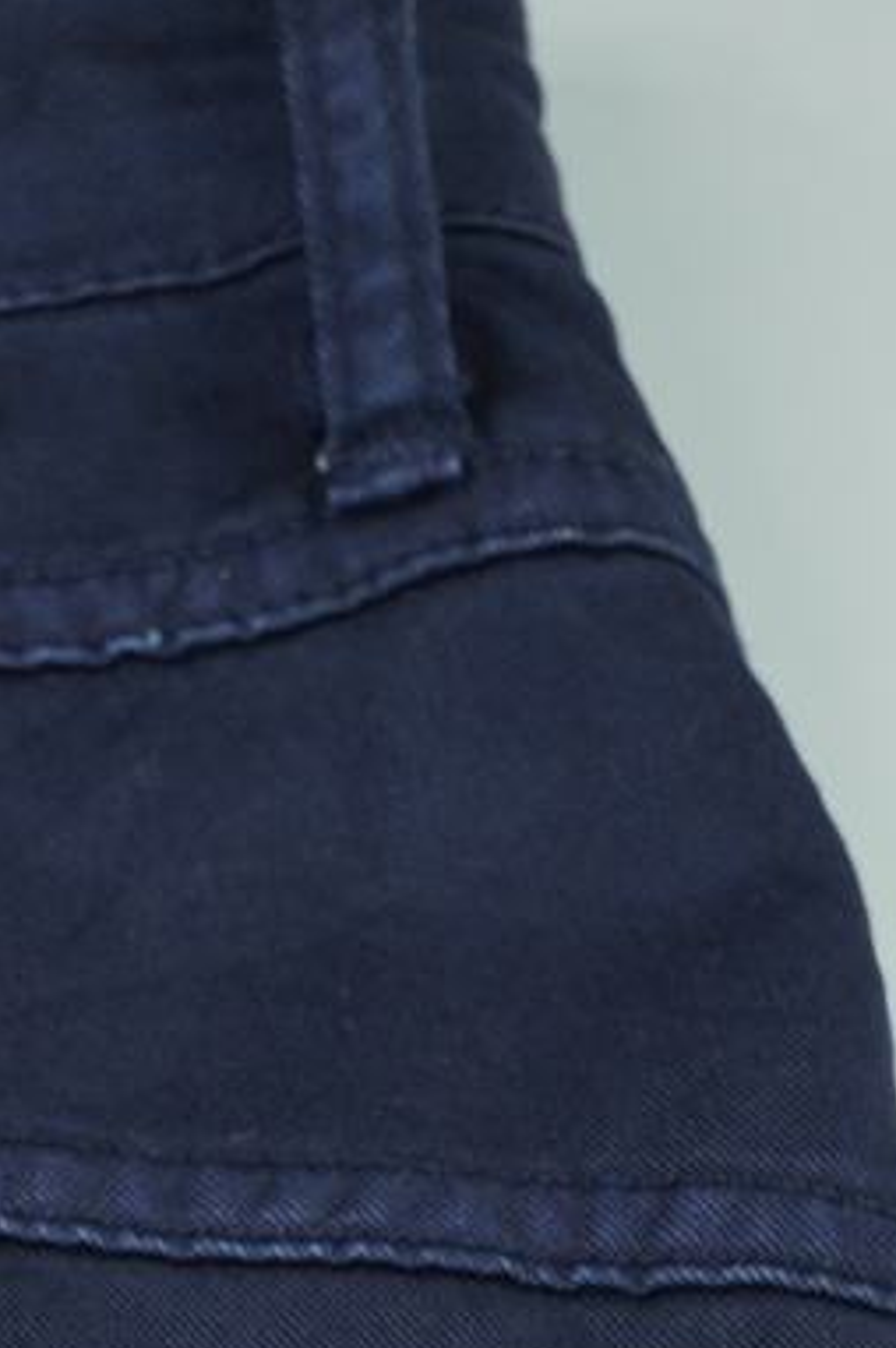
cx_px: -346
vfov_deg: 4.7
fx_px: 16268
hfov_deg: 3.1
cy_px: 1826
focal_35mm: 435
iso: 200
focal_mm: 92
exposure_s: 1/100
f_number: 5.6
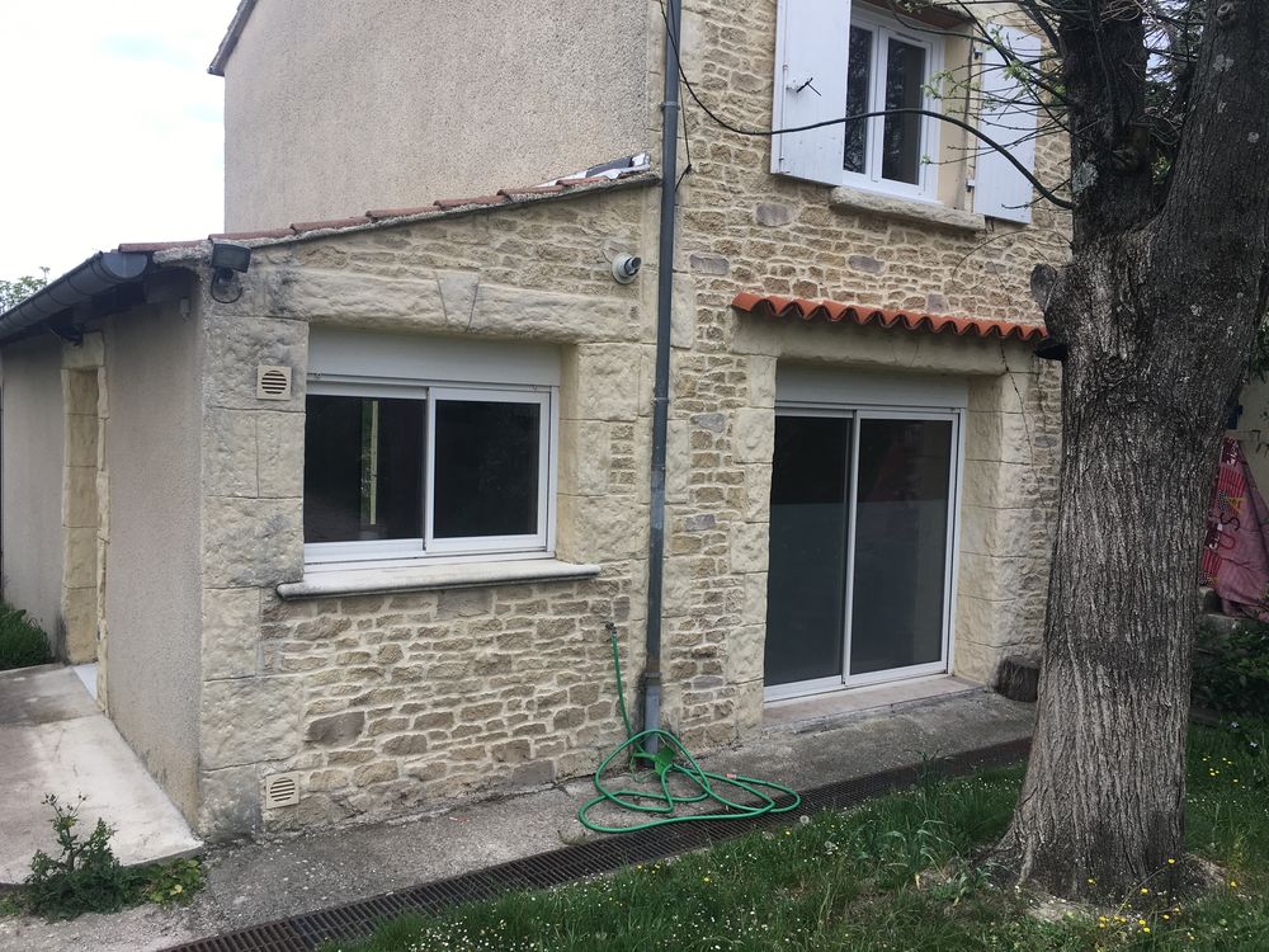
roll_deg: -2.2
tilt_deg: -3.2
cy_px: 476
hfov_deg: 61.7
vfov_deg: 48.2
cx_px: 634
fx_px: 1063
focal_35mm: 29
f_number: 2.2
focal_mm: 4.15
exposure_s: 1/409
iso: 25
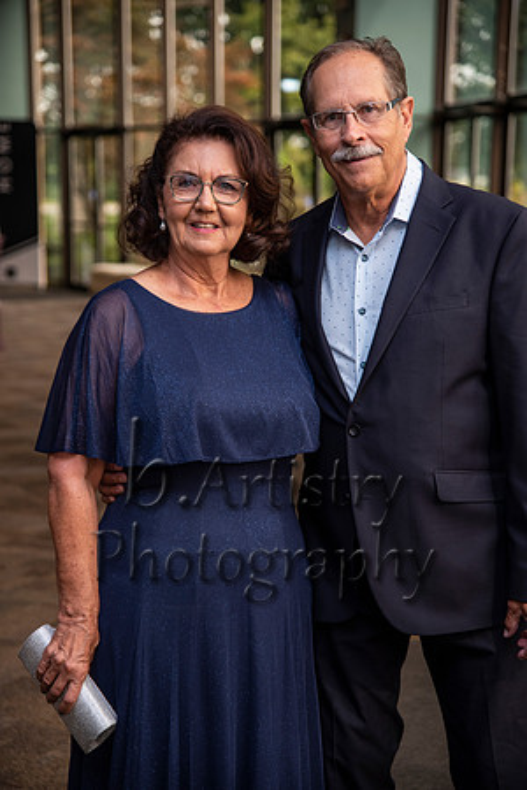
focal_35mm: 85
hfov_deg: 16.1
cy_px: 395
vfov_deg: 23.9
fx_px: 1866
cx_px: 264
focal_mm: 85
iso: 400
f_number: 4
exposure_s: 1/160
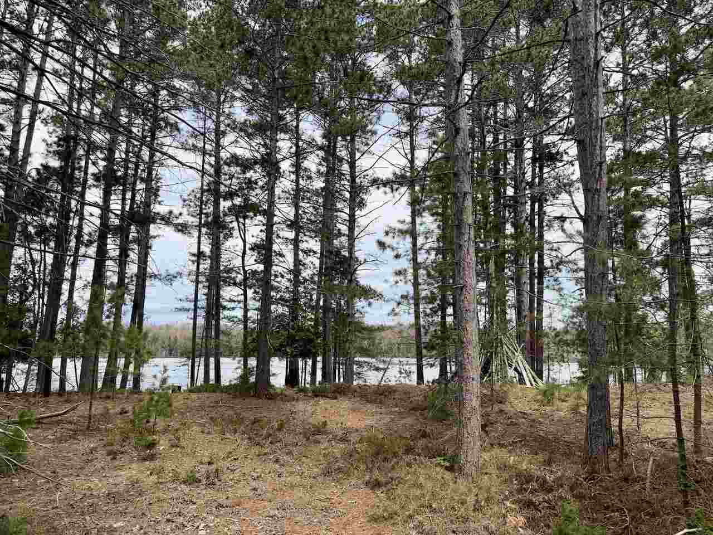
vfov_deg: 56.8
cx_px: 356
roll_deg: +2.7
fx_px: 494
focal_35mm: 24
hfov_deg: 71.6
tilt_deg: +7.5
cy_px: 268
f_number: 1.78
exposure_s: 1/2703
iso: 80
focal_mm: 6.76
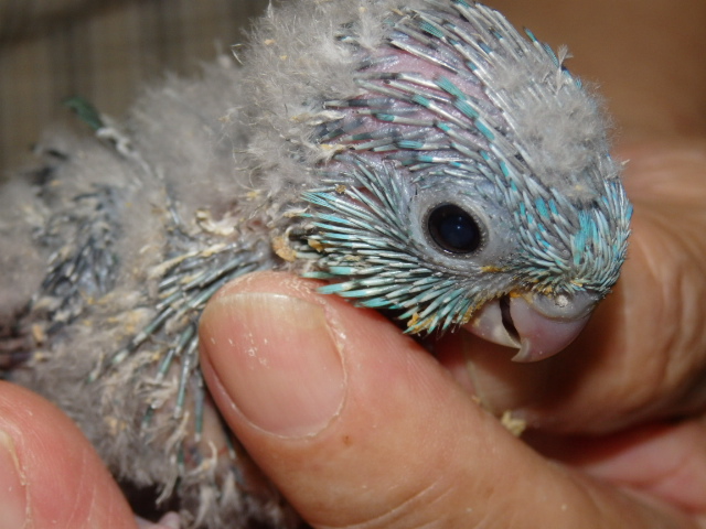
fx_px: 1795
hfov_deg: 22.3
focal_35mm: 88
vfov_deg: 16.8
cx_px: 353
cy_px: 264
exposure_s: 1/40
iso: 320
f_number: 4.8
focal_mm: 15.8
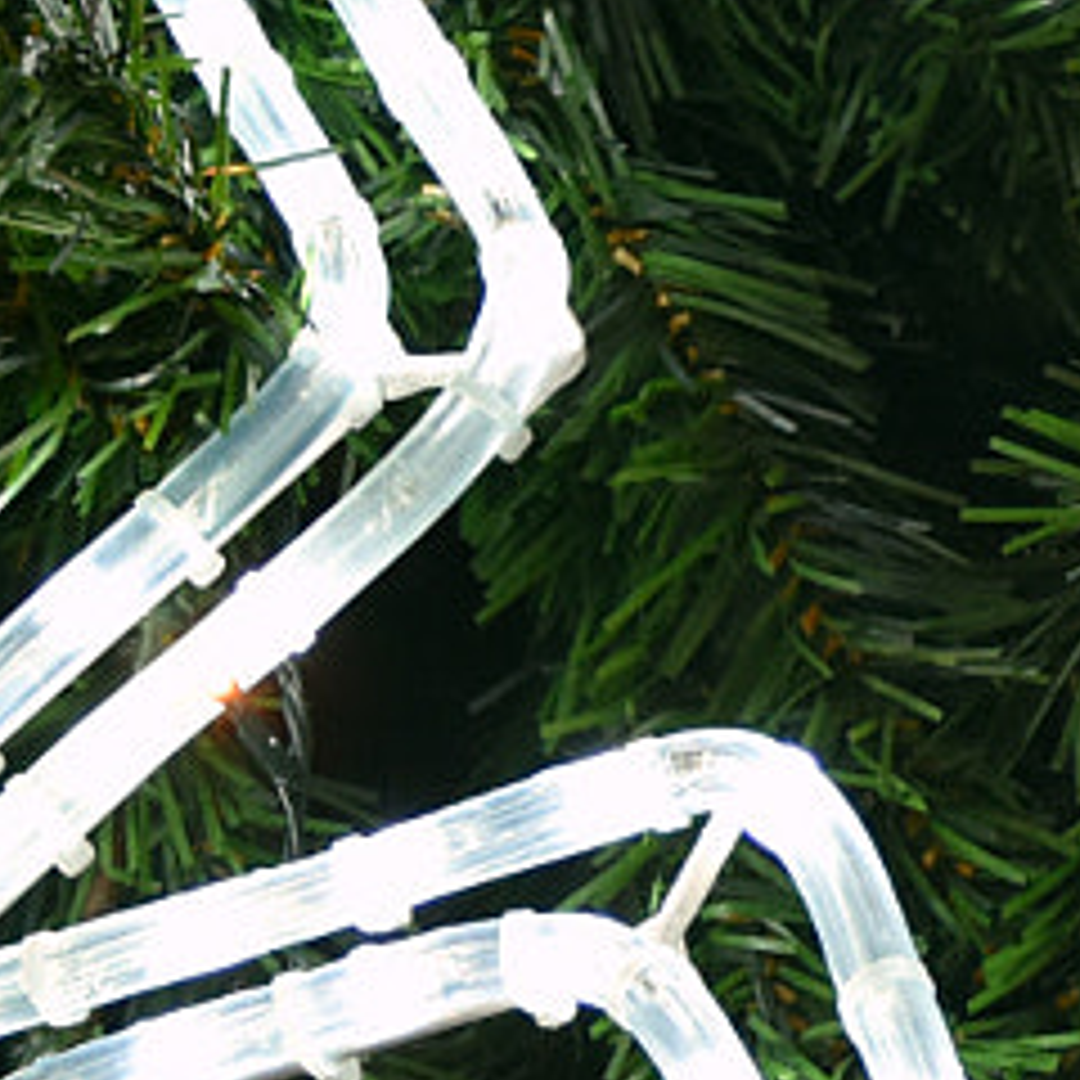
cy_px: 436
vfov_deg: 6.1
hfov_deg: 6.0
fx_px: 10201
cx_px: 1314
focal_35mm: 289
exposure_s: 1/80
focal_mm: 34
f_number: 4.2
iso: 800
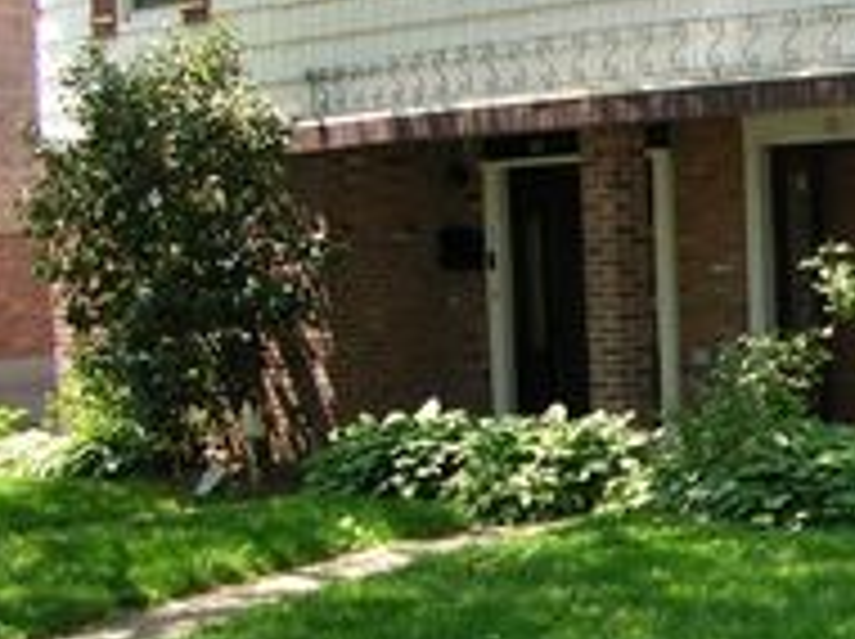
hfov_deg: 20.1
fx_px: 2269
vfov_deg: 16.0
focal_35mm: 92
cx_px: 1012
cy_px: 418
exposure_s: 1/193
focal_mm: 5.8
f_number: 2.8
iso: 50
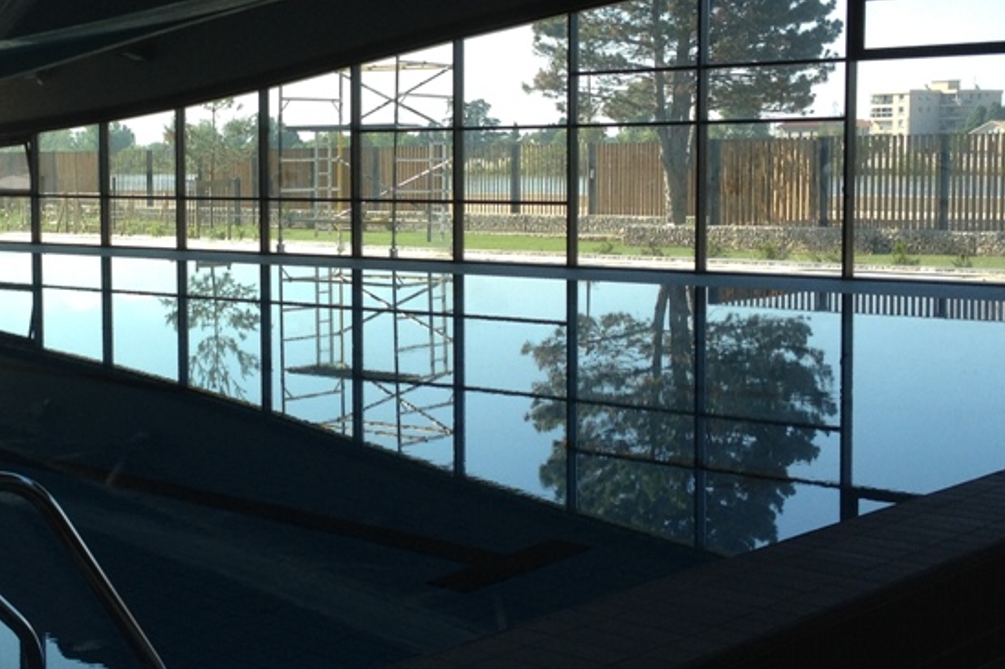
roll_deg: +1.1
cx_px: 321
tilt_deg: -8.3
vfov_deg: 20.0
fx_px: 1898
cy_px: 279
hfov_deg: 29.4
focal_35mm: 68
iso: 50
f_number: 2.4
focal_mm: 4.28
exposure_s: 1/409
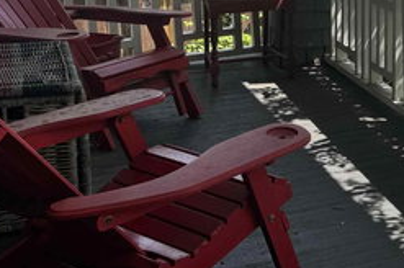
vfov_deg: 16.4
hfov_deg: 23.1
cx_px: 476
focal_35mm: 81
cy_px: -7
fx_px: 908
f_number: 1.78
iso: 80
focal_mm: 6.76
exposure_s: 1/1094
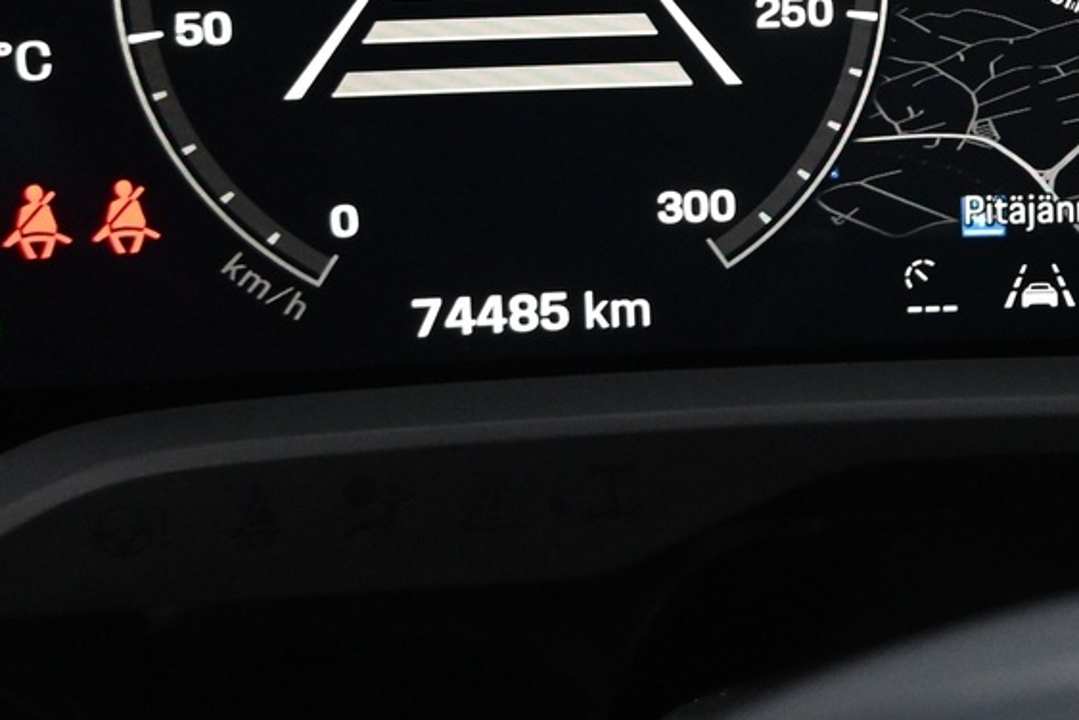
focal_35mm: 69
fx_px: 2069
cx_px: 1303
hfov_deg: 26.0
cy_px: -138
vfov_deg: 18.7
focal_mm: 16
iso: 2800
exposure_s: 1/30
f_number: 4
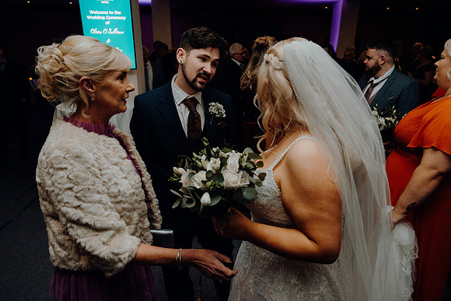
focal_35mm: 24
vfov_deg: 53.2
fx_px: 301
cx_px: 226
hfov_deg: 73.7
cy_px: 150
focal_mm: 24
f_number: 3.5
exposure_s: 1/160
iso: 2500
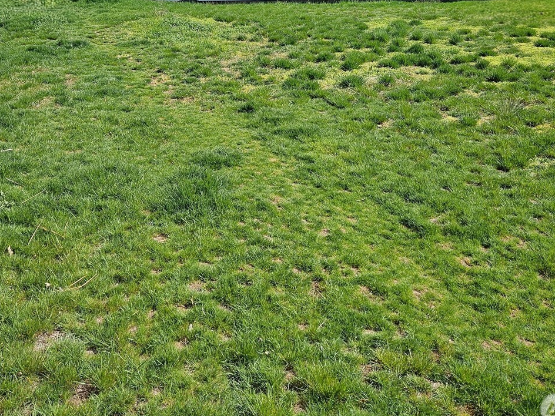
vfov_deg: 35.6
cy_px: 80
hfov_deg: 47.6
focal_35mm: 39
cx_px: 223
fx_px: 625
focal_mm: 5.4
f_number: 1.8
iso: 25
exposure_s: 1/2222
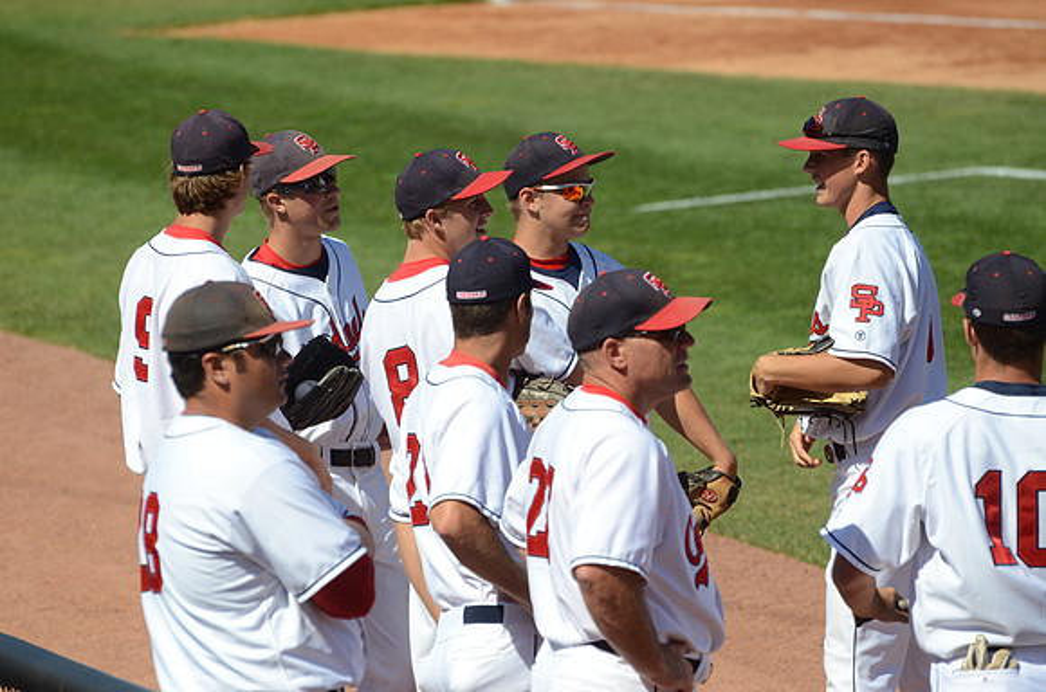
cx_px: 523
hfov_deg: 6.3
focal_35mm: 330
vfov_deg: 4.1
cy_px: 346
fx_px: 9567
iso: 1000
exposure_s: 1/8000
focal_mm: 220
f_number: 5.3
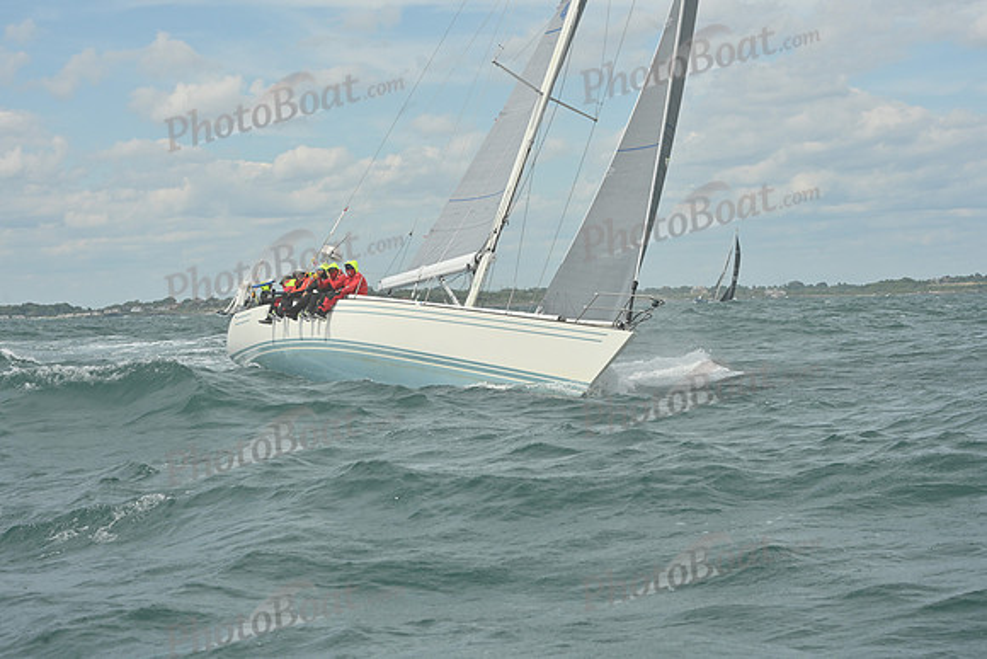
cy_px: 330
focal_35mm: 92
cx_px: 494
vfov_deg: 14.9
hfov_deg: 22.1
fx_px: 2523
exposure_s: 1/1250
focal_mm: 92
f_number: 11
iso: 320
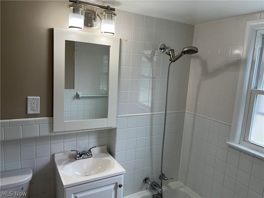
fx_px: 198
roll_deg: -3.1
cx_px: 132
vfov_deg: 53.1
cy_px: 99
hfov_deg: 67.3
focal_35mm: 26
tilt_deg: -9.1
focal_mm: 5.7
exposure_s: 1/161
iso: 50
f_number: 1.5
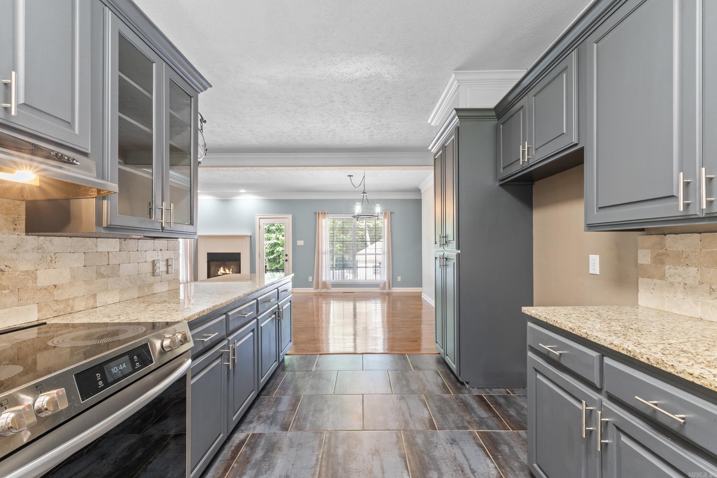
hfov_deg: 100.4
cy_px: 239
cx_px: 358
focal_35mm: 15
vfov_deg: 77.3
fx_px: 299
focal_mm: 10
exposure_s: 1/1.67
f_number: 8
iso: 320
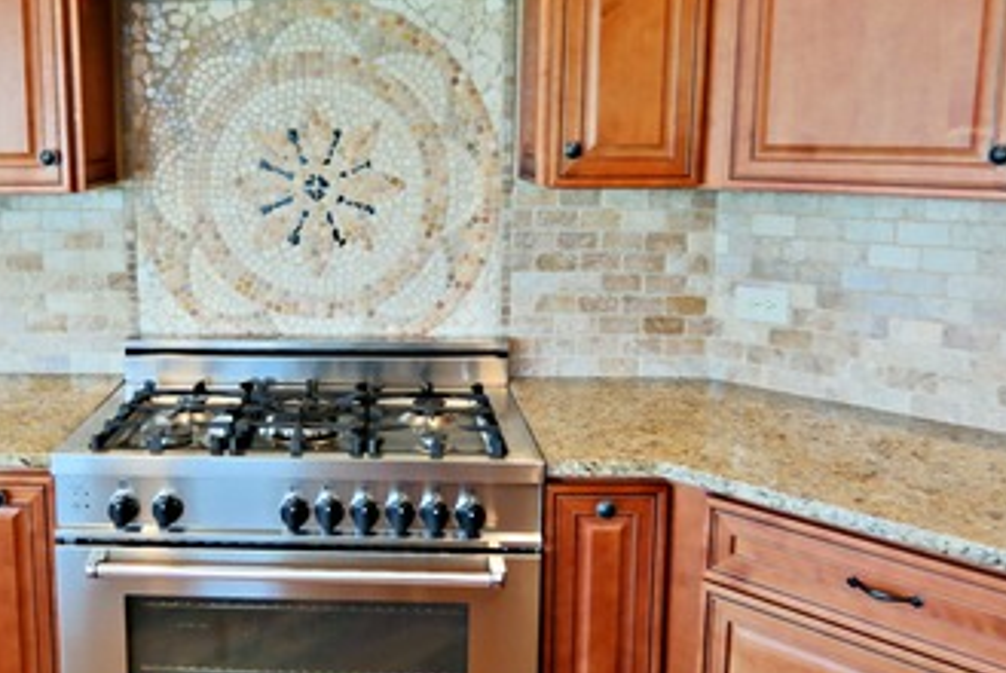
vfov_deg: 37.9
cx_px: 312
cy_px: 289
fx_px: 979
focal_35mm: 35
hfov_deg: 53.0
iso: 400
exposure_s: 1/30
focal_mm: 12
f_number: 4
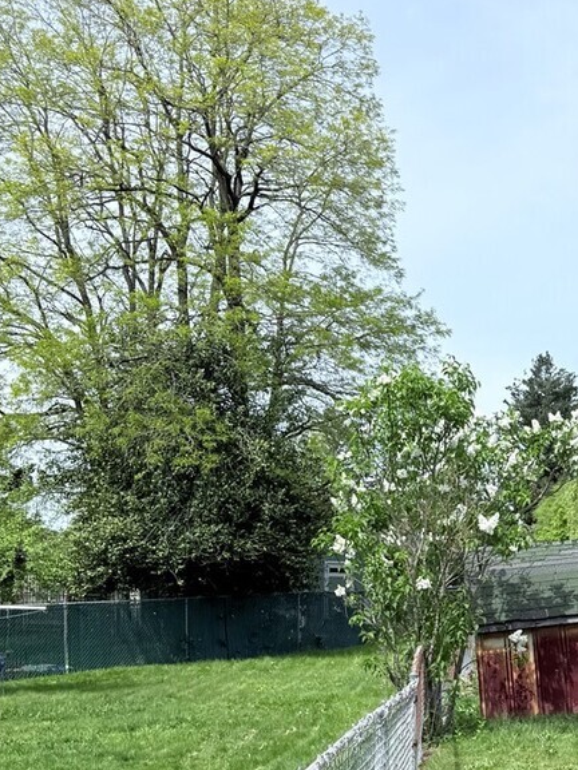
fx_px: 1336
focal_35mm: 60
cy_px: 543
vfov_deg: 31.8
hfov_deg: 22.6
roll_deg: -0.2
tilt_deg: +3.6
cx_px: 685
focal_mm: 6.76
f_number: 1.78
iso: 80
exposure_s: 1/4167
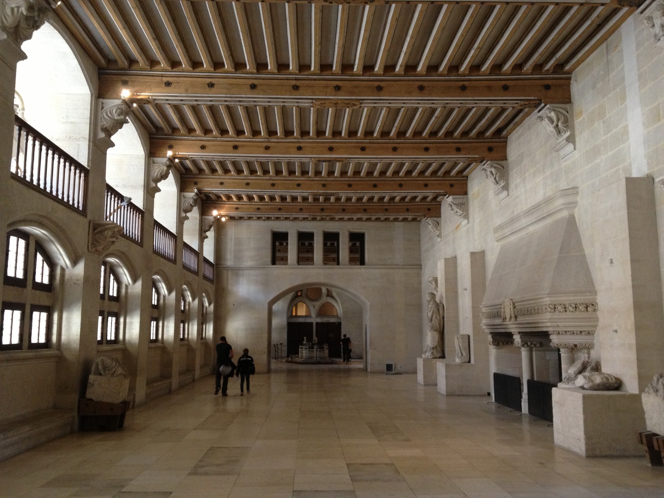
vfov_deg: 40.7
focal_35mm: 35
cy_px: 249
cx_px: 332
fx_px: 671
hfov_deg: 52.6
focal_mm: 4.28
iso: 200
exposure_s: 1/20
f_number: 2.4
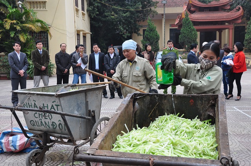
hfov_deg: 46.5
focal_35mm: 42
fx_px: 292
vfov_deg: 31.8
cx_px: 126
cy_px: 83
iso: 500
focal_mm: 28
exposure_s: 1/125
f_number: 9
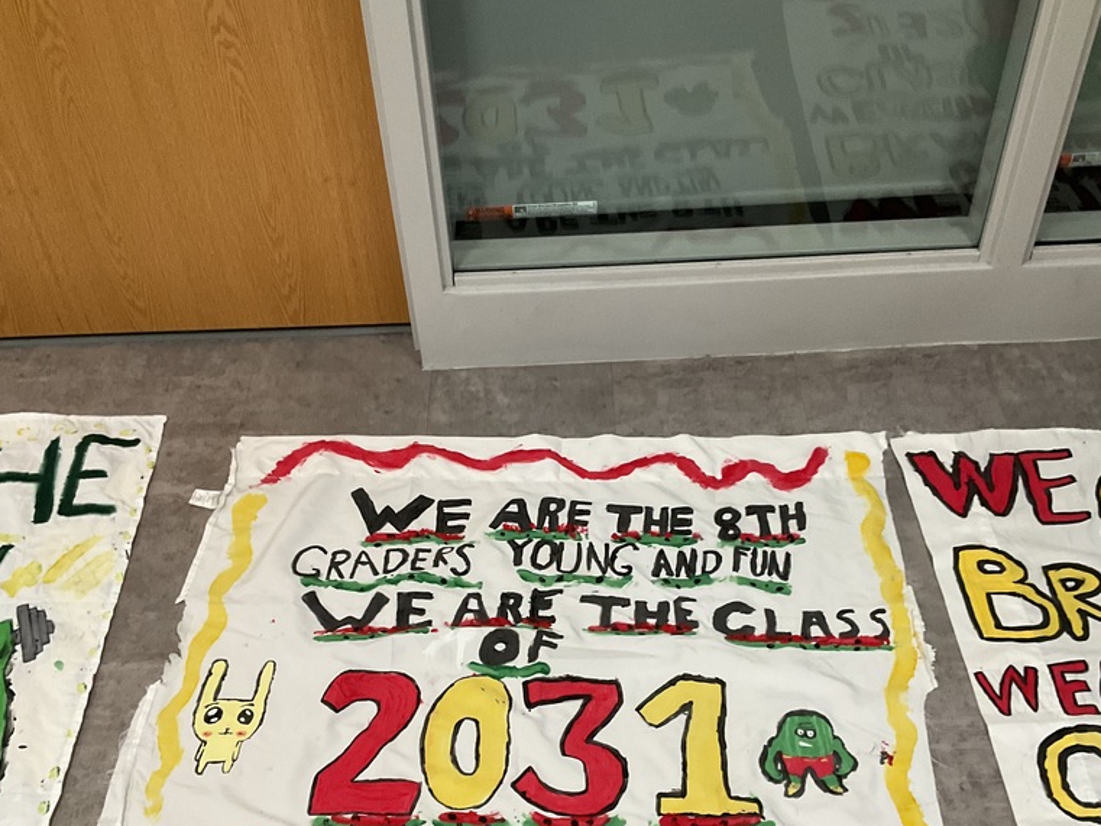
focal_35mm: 39
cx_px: 550
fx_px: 1241
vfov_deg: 36.2
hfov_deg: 47.9
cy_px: 586
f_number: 1.8
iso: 160
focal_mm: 3
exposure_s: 1/60
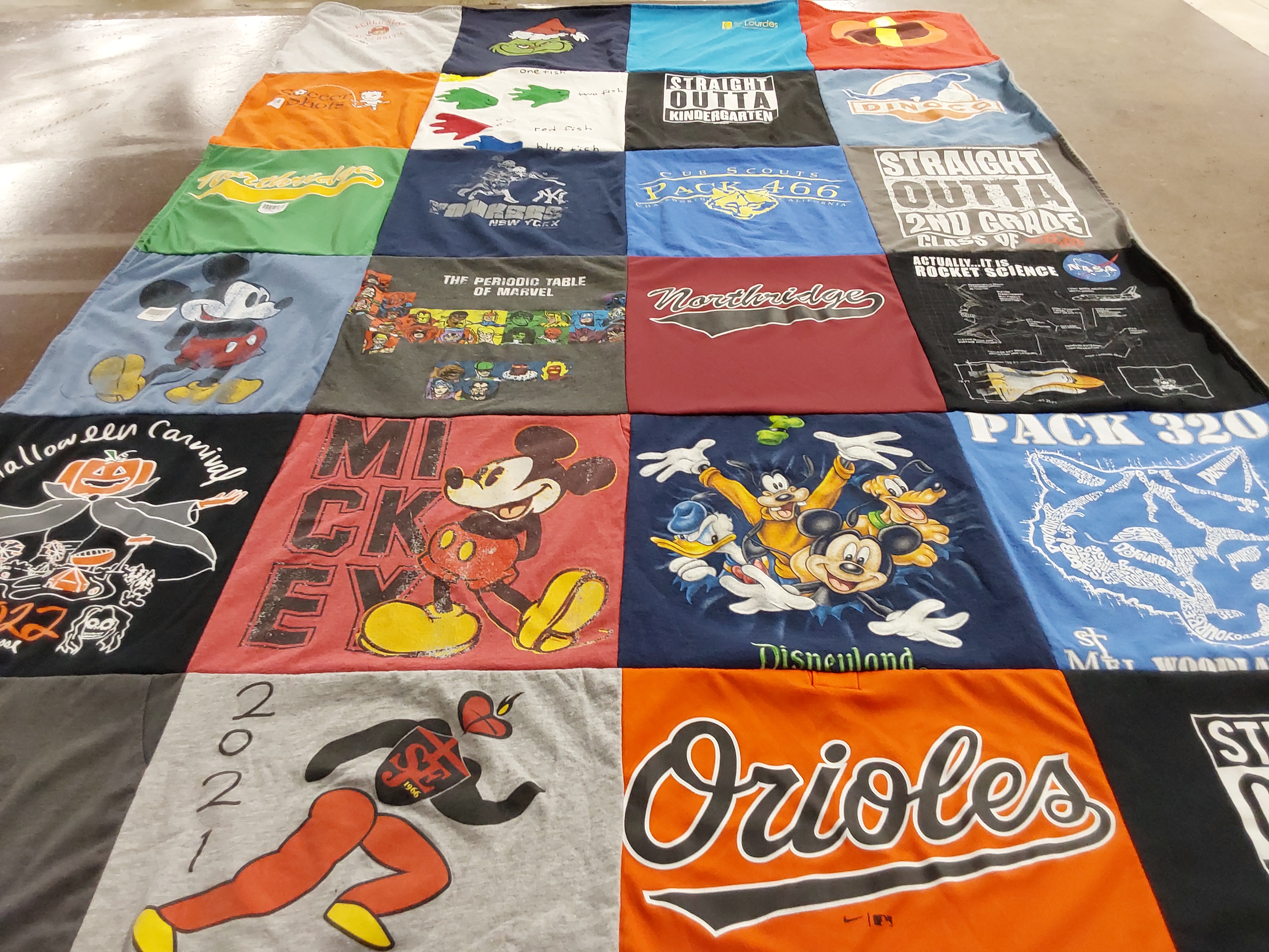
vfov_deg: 49.7
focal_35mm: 28
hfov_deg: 63.4
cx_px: 634
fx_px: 1026
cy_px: 476
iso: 160
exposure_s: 1/60
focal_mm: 2.91
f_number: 1.9
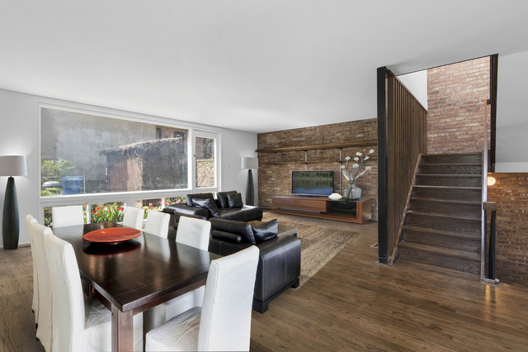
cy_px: 176
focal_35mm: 17
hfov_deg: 92.5
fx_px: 253
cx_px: 264
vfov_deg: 69.6
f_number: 8
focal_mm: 11.5
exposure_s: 1/50
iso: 200
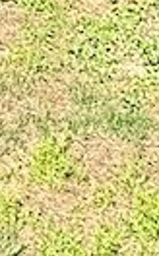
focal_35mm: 144
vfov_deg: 10.6
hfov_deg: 8.5
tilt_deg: +6.0
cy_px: -491
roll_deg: -0.2
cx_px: -171
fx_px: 1003
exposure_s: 1/751
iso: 64
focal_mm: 2.22
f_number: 2.2
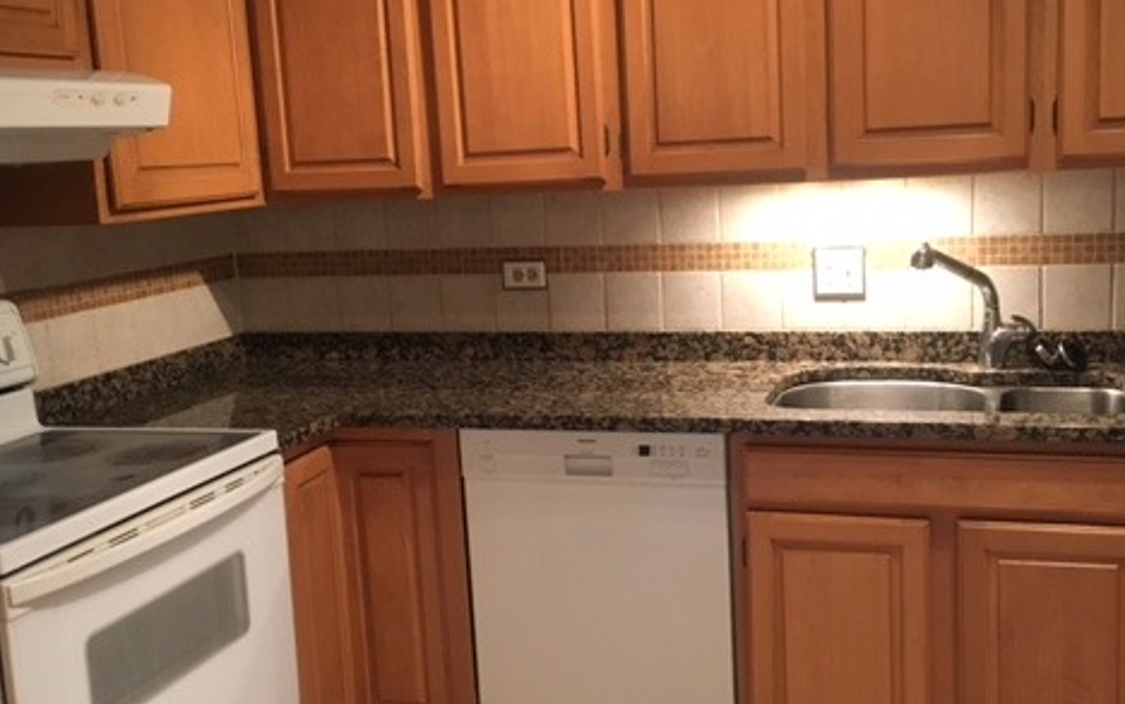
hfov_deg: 47.1
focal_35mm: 42
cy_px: 341
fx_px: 1288
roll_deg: +2.6
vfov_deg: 30.6
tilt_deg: -8.6
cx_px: 625
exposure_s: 1/30
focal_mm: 4.15
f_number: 2.2
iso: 200
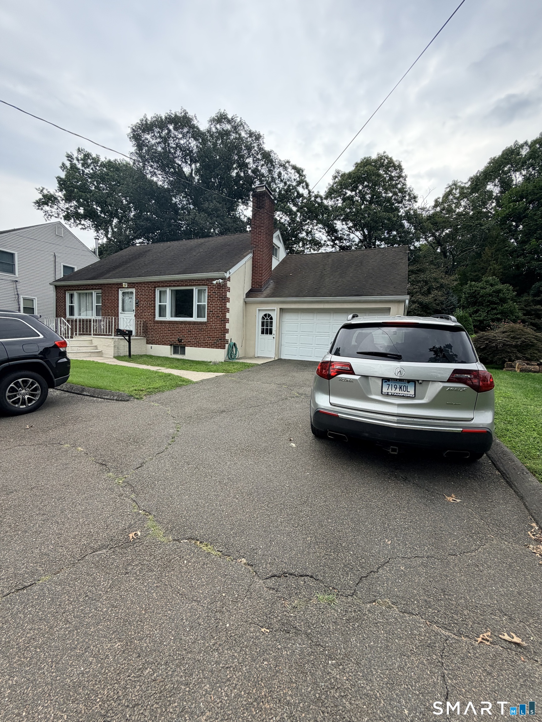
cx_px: 271
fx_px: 292
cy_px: 361
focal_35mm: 14
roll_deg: -2.2
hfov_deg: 85.7
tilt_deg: -5.5
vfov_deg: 102.1
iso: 50
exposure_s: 1/346
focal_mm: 2.22
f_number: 2.2
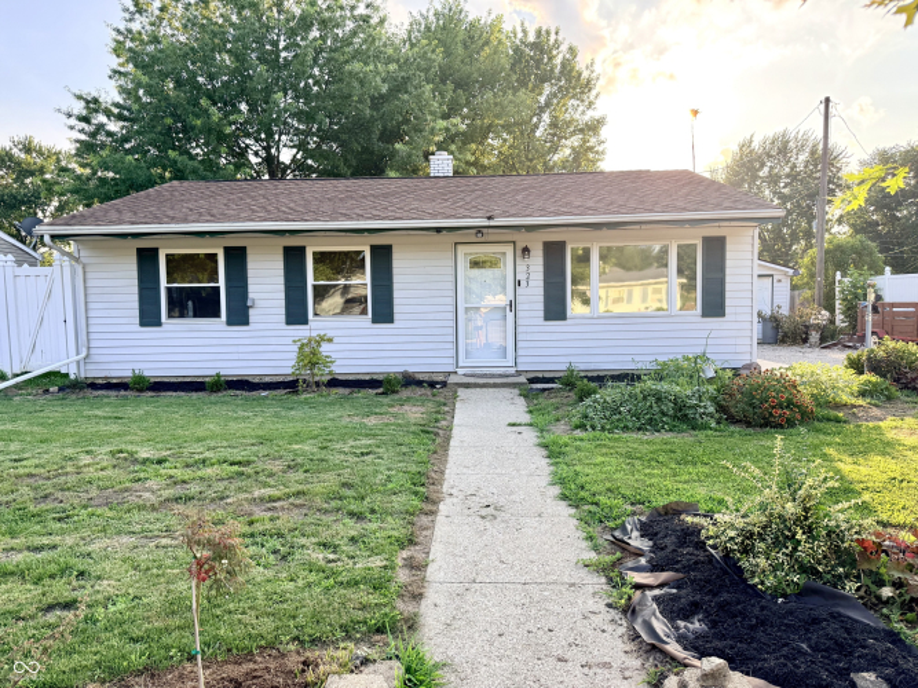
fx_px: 636
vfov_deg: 56.8
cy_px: 344
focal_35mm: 24
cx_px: 459
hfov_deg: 71.6
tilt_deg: -2.4
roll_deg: +1.4
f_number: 1.78
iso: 100
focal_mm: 6.76
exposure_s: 1/967
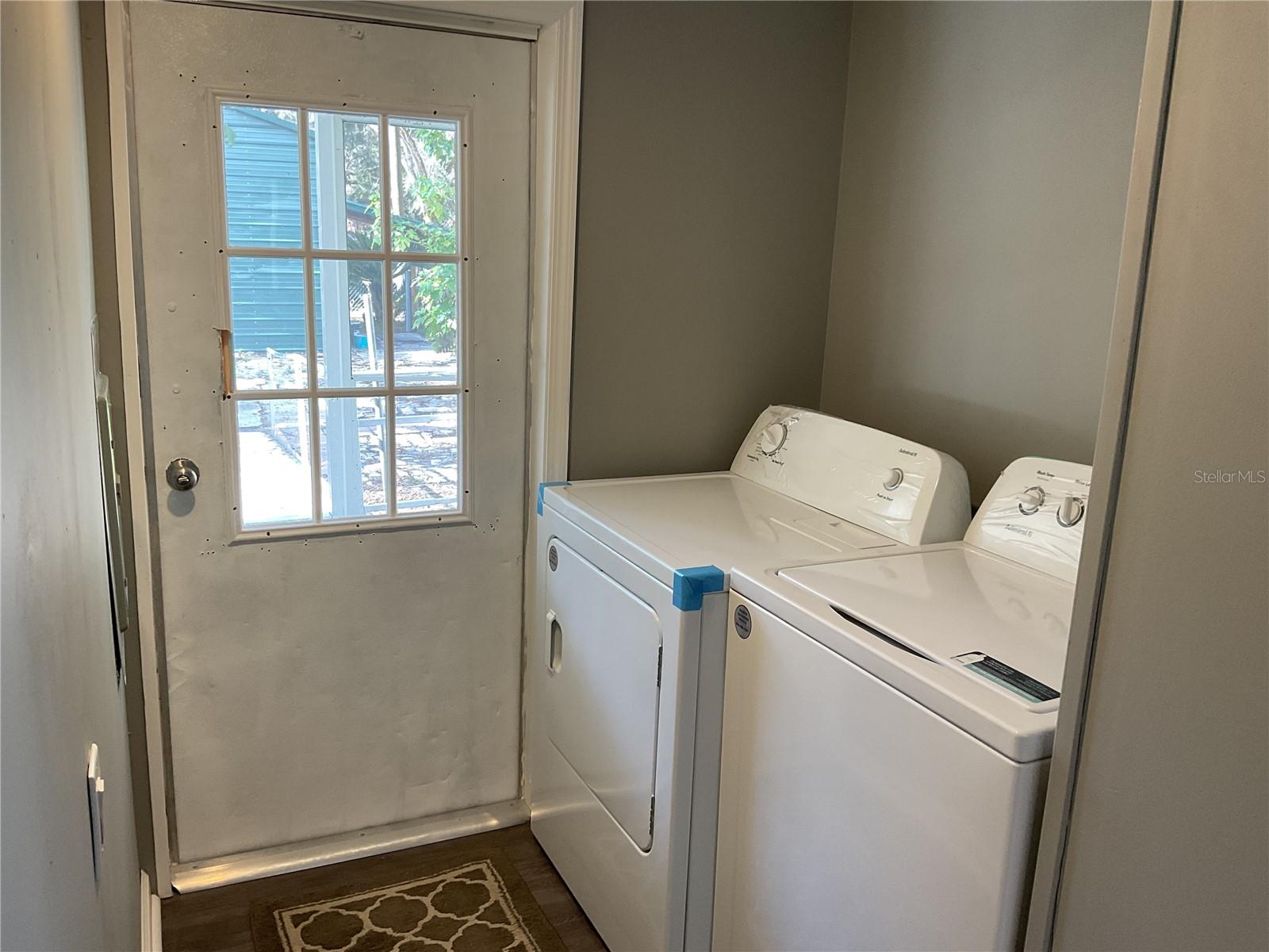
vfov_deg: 48.2
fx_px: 1063
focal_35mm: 29
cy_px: 476
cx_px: 634
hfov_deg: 61.7
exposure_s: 1/60
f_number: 1.8
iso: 50
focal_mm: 3
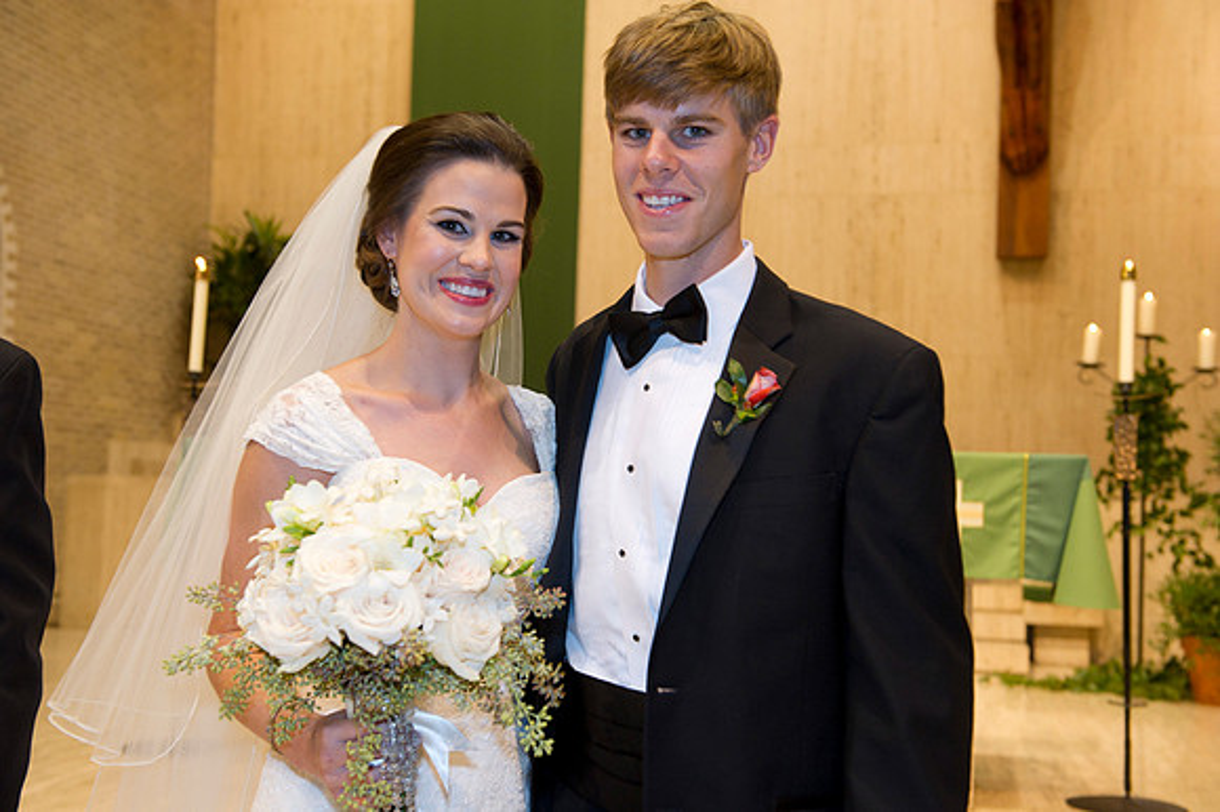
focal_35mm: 48
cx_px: 610
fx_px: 1626
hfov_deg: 41.1
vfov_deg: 28.0
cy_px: 406
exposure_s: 1/60
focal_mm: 48
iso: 1600
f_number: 5
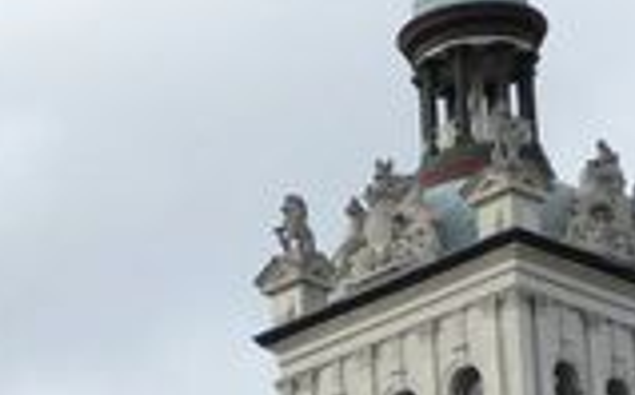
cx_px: -411
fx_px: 3872
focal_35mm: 224
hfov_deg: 9.1
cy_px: 1025
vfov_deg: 5.6
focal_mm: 7.2
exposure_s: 1/800
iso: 160
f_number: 3.8
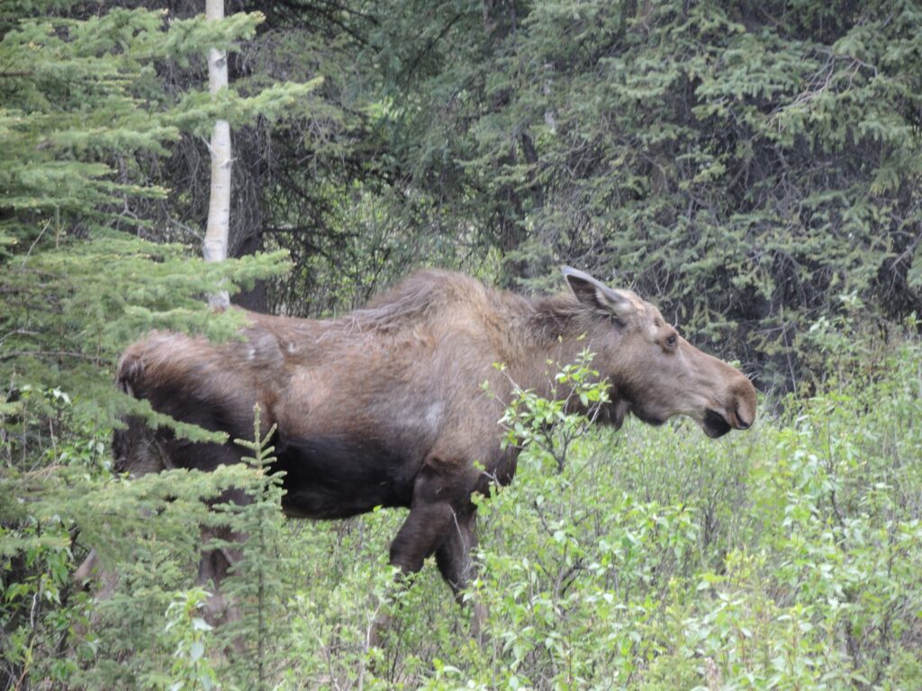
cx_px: 461
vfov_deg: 7.4
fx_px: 5327
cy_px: 346
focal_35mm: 200
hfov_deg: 9.9
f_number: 4
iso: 110
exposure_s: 1/60
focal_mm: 42.8
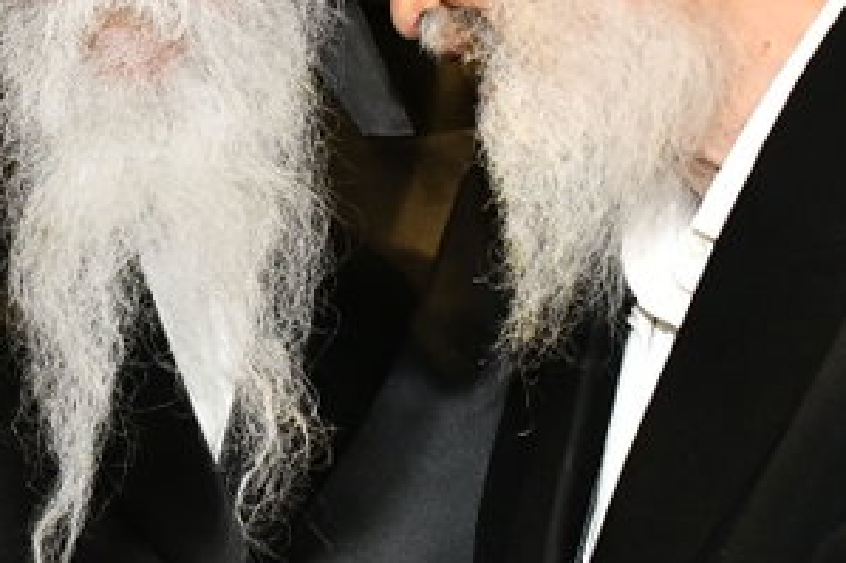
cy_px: 98
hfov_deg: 13.6
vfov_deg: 9.1
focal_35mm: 150
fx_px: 3523
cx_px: 99
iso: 3200
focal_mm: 32
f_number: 5.6
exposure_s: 1/100
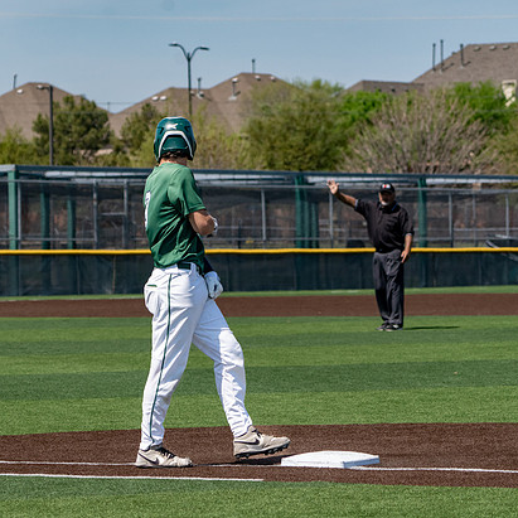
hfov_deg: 8.7
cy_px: 252
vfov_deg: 8.7
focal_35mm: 200
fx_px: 3386
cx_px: 178
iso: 800
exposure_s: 1/2500
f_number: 6.3
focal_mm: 140
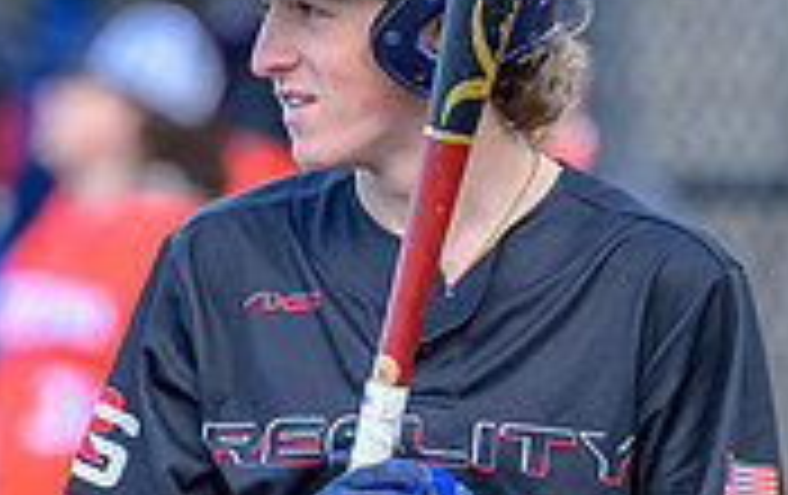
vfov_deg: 1.7
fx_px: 17036
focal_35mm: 792
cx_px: 292
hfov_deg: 2.6
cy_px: 354
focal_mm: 200
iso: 1400
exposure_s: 1/2000
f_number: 3.2
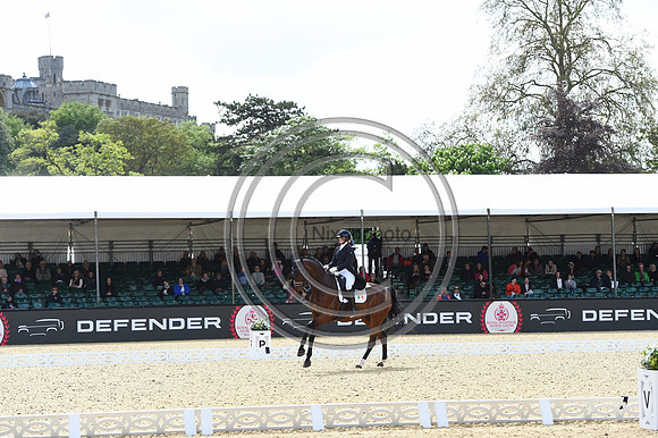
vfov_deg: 13.4
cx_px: 329
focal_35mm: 102
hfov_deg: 20.0
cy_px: 219
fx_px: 1863
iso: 450
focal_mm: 102
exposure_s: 1/1250
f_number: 5
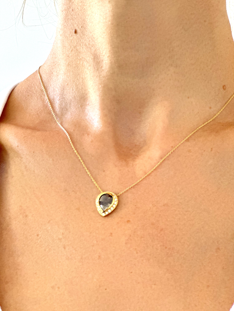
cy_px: 156
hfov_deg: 19.1
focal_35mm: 77
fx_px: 694
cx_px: 117
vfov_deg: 25.3
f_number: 2.8
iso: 250
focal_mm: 9
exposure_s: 1/82
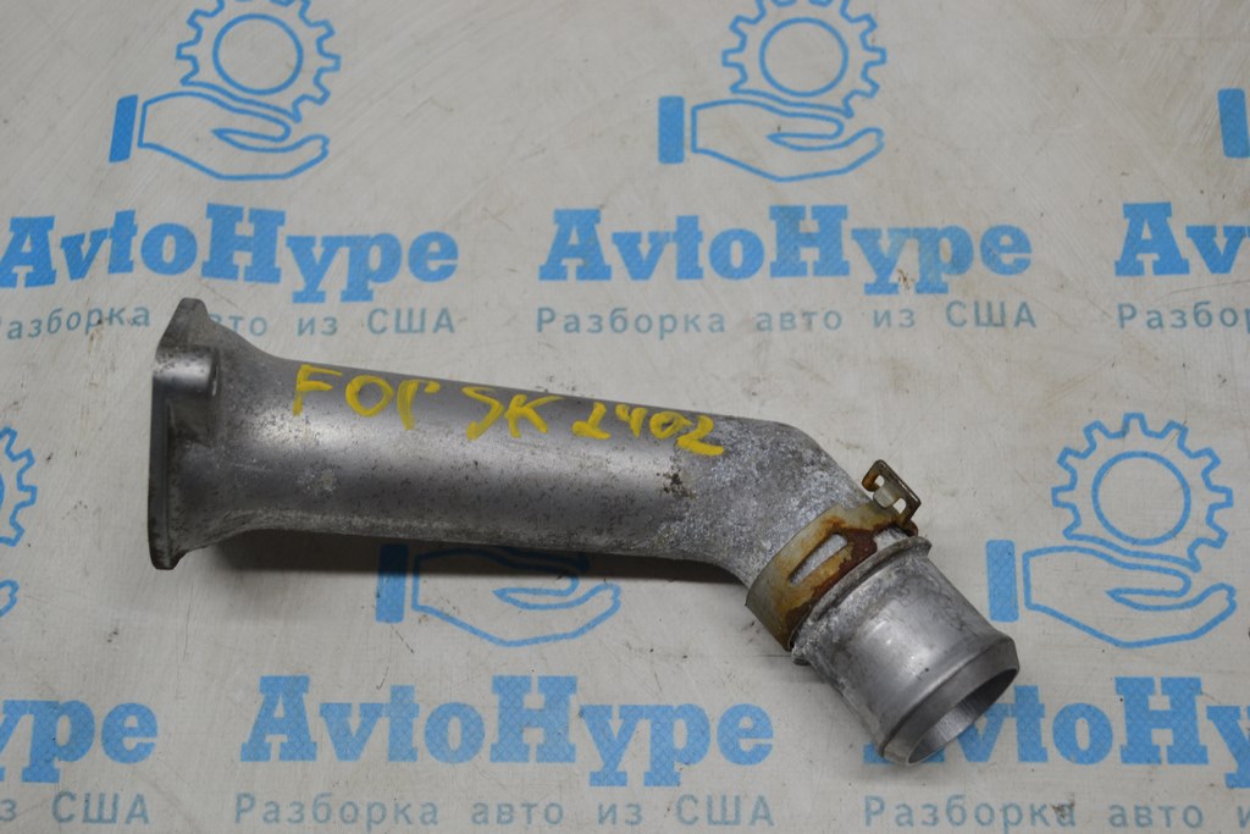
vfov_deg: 26.5
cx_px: 625
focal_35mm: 51
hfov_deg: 38.9
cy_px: 417
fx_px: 1771
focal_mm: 34
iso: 400
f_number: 5.6
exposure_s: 1/125
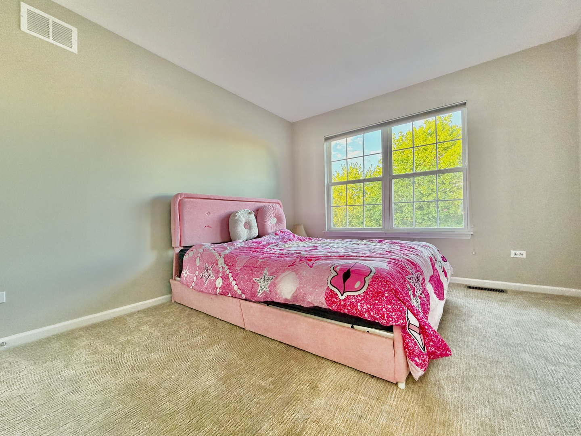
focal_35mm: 14
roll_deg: -0.9
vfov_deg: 85.7
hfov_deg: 102.1
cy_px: 218
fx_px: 235
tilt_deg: -0.4
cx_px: 290
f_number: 2.2
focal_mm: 2.22
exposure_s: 1/60
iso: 250
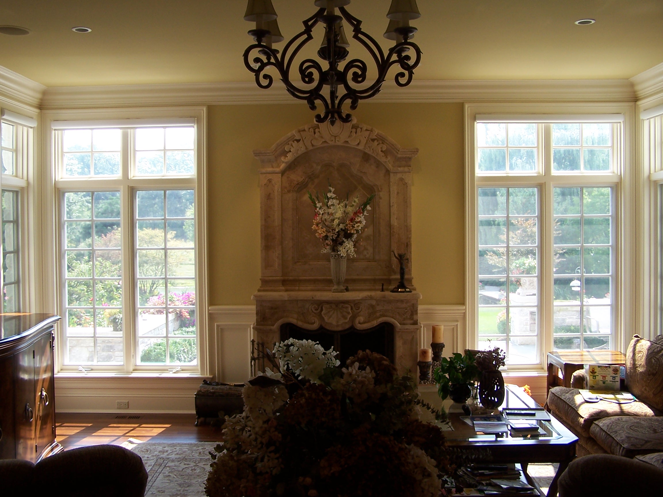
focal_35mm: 38
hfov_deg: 49.0
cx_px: 332
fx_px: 728
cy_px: 248
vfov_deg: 37.7
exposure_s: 1/60
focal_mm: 6.3
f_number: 2.8
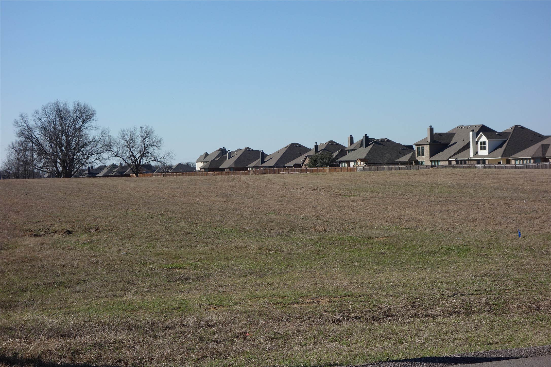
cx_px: 276
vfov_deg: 17.7
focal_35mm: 77
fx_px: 1178
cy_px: 184
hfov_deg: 26.3
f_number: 5.6
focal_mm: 28.5
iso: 125
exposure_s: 1/800
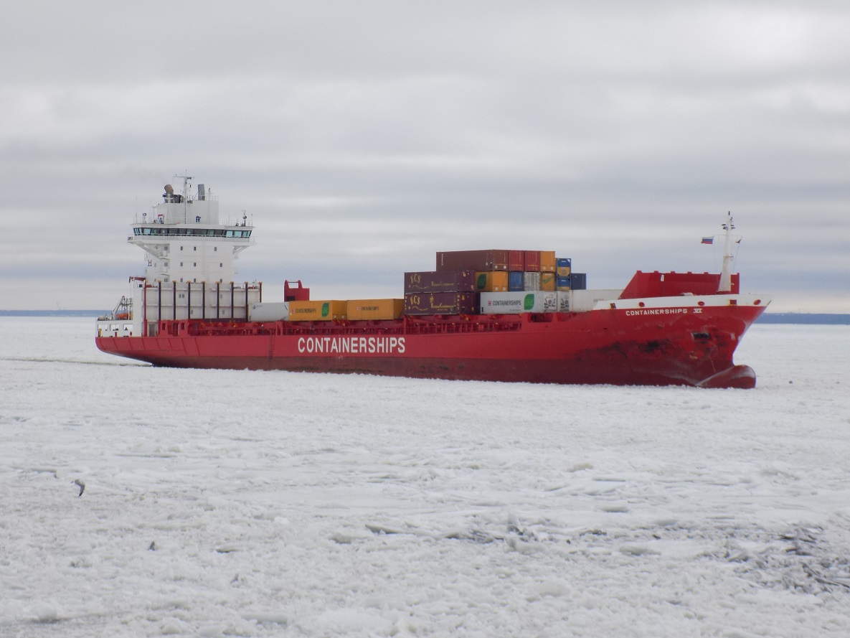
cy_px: 319
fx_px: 2382
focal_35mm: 97
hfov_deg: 20.2
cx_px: 425
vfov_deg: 15.2
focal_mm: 17.2
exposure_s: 1/500
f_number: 4.6
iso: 80
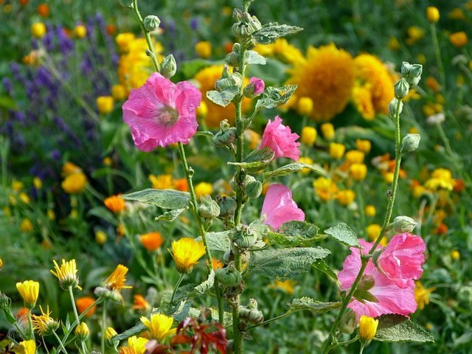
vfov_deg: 4.4
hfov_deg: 5.8
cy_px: 177
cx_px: 236
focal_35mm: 339
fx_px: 4622
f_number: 4.1
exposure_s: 1/125
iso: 80
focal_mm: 61
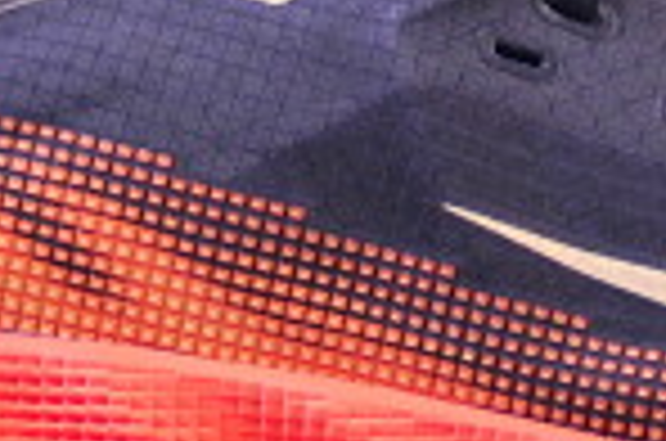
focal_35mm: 406
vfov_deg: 3.4
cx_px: 526
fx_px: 7495
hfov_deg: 5.1
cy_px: -259
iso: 250
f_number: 2
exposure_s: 1/320
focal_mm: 50
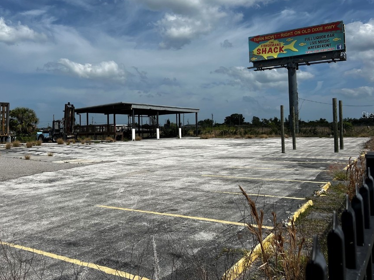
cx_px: 180
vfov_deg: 45.2
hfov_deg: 58.3
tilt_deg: +2.8
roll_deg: +1.8
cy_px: 114
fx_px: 335
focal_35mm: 31
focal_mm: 5.7
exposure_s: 1/10309
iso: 50
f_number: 1.5
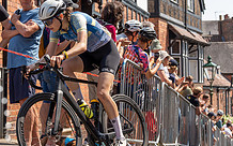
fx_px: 654
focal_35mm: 103
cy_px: 72
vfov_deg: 12.7
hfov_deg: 20.1
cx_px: 77
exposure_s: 1/2500
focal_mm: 38
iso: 160
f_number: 3.5
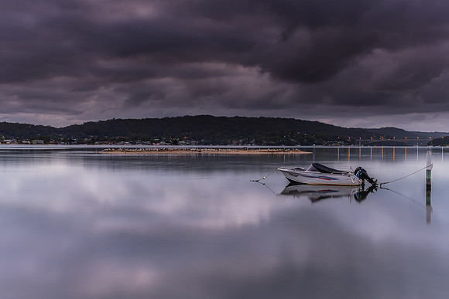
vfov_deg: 31.9
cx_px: 224
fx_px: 524
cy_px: 150
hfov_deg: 46.4
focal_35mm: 42
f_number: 8
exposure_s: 6
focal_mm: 28
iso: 100
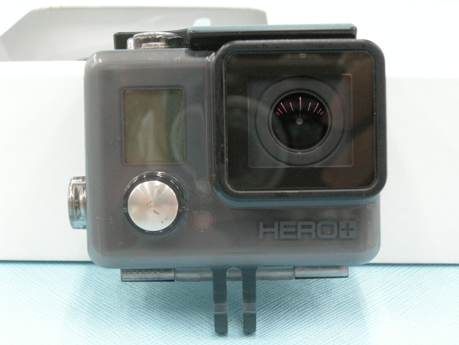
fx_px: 1008
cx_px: 232
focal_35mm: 76
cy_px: 172
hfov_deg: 25.7
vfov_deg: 19.4
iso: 400
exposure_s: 1/57
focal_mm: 15.7
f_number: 4.3
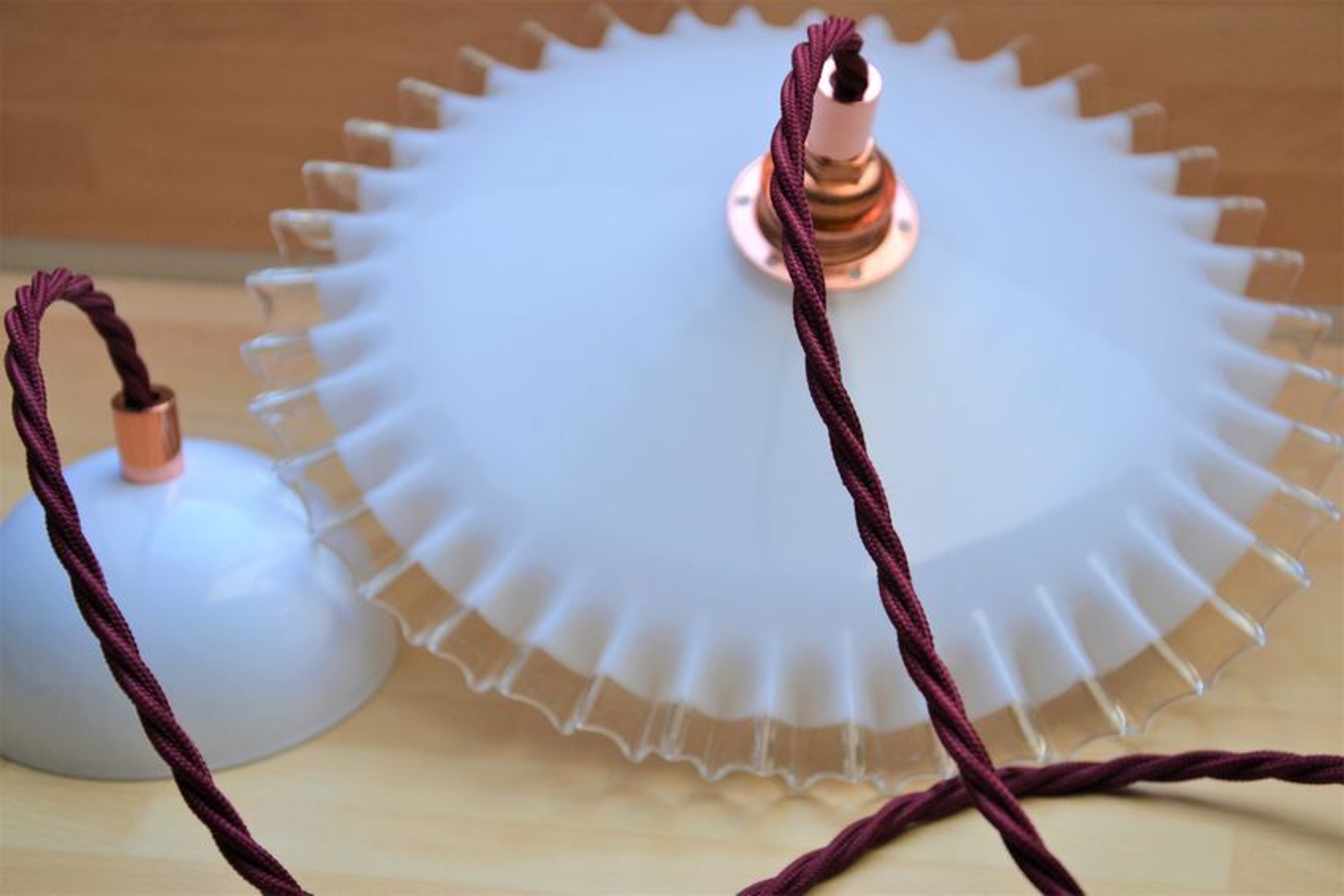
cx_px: 672
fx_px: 2912
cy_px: 448
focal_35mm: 78
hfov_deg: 26.0
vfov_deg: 17.5
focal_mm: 52
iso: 560
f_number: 5
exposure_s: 1/60
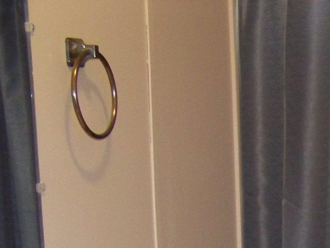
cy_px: 402
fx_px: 1125
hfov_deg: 15.6
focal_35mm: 118
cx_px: 469
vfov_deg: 11.9
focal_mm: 5.85
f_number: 2.8
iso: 200
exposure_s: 1/30
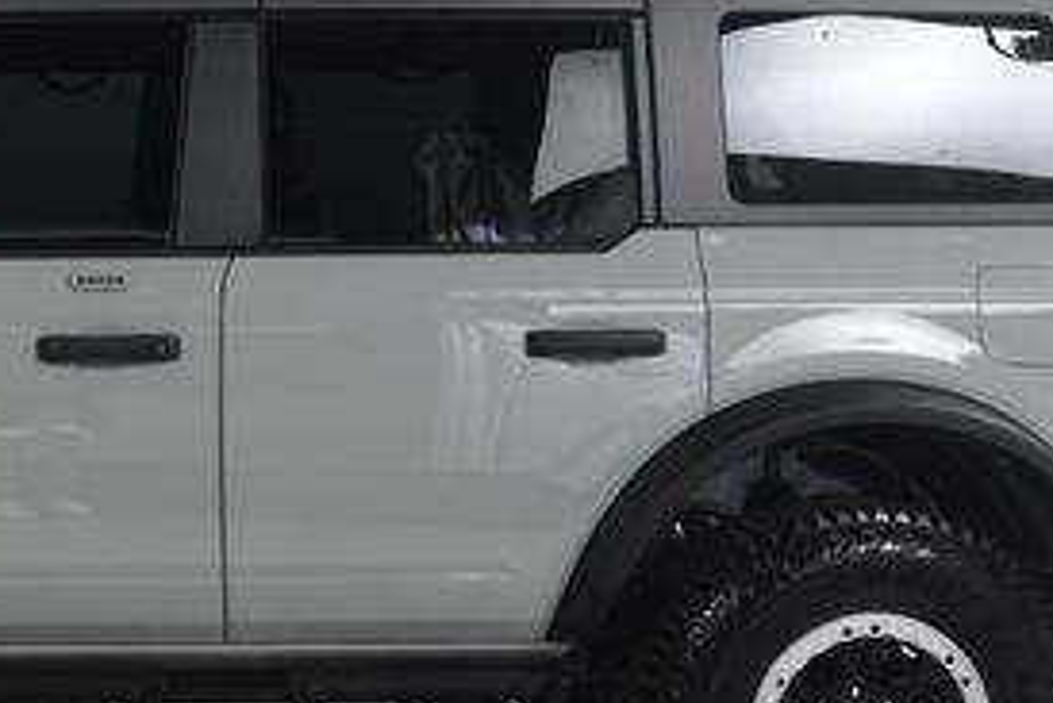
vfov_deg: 17.7
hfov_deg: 25.3
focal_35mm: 77
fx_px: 2253
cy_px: 403
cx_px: 69
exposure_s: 1/160
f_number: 9
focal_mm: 22
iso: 100
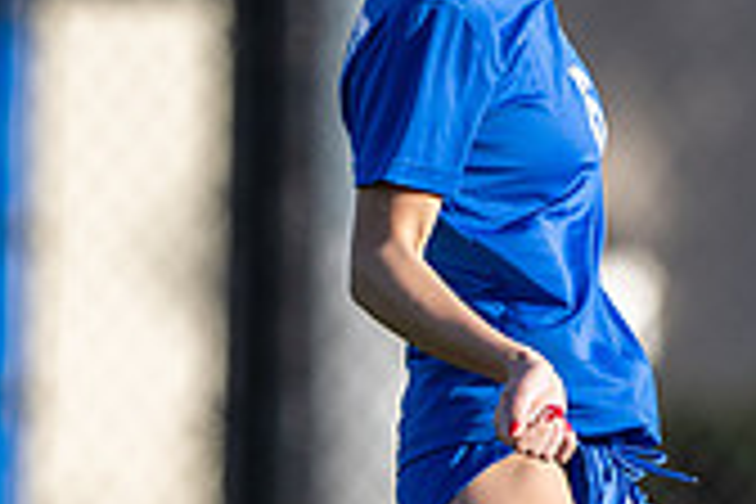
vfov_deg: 0.6
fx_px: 50837
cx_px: 628
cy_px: 169
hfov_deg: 0.9
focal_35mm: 2421
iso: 180
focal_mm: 400
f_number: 2.8
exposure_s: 1/2000
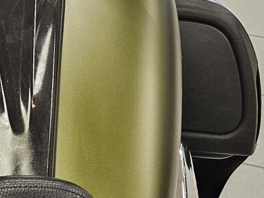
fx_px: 899
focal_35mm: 118
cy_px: -198
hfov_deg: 16.0
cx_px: -62
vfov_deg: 11.3
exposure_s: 1/120
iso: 250
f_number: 1.7
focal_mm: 6.3
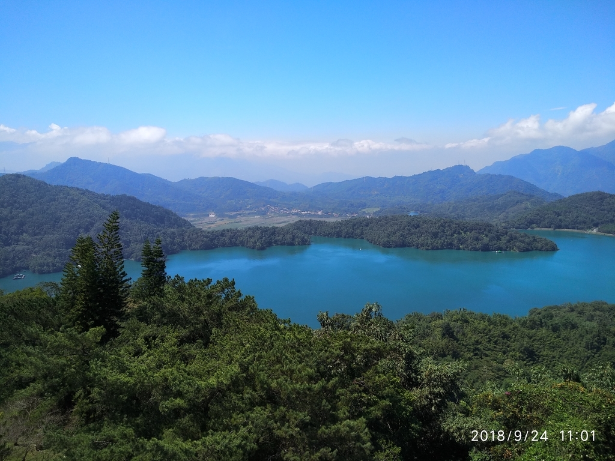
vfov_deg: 61.1
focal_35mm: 22
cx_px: 308
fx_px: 391
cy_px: 230
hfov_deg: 76.4
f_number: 2.2
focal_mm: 3.81
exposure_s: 1/1088
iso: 100
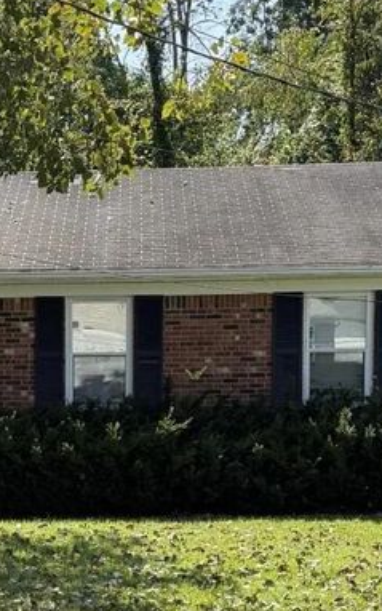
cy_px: 489
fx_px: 1515
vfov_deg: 22.5
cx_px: 21
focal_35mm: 91
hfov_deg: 14.2
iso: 100
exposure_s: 1/1812
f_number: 1.78
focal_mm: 6.76
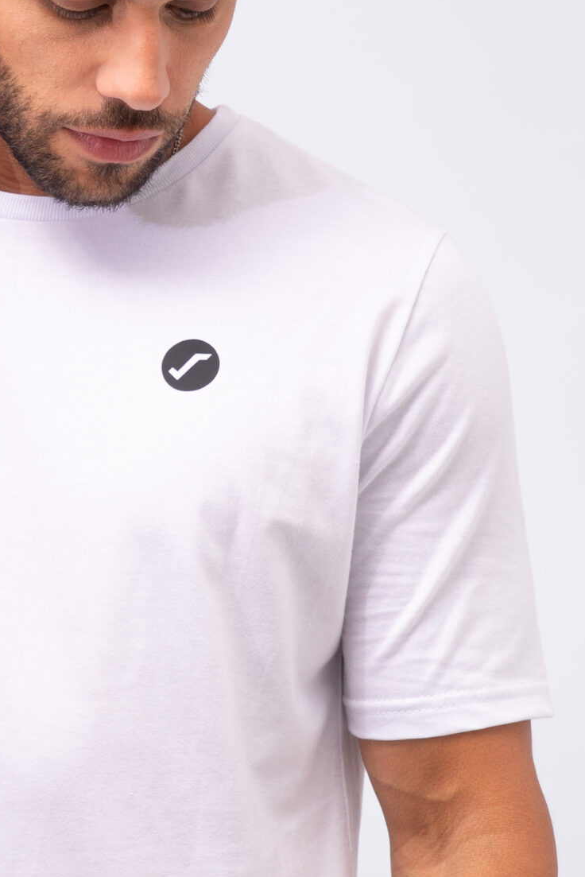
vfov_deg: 17.6
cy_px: 434
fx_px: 2826
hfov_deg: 11.7
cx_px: 10
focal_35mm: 116
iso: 250
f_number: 9
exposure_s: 1/160
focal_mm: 50
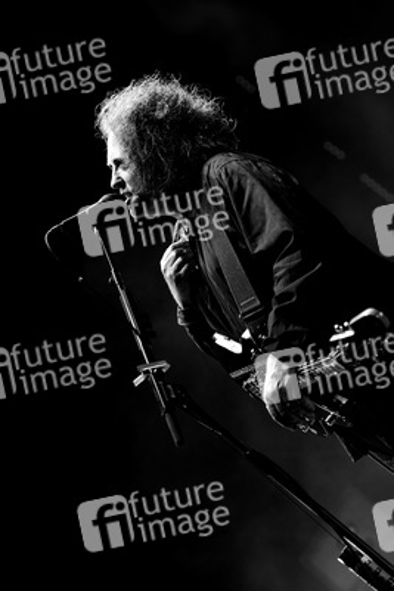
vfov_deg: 20.0
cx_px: 197
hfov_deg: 13.4
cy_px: 296
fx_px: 1673
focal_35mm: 102
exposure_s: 1/320
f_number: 3.2
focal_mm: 102
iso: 400
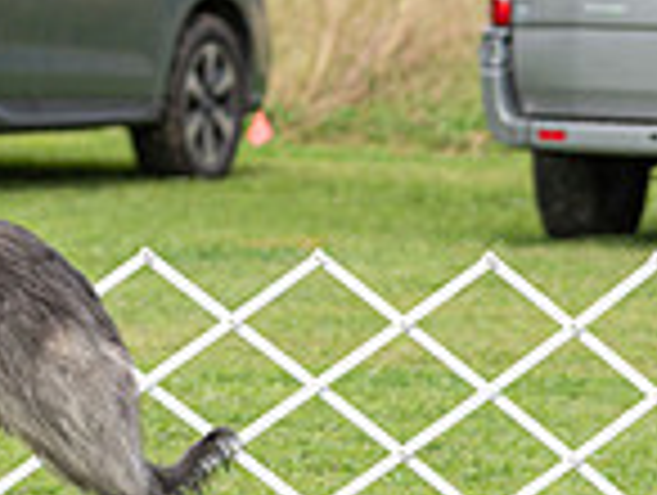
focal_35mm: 550
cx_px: -342
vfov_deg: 2.7
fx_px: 10456
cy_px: -83
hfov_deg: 3.6
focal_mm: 144
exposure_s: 1/1000
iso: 250
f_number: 4
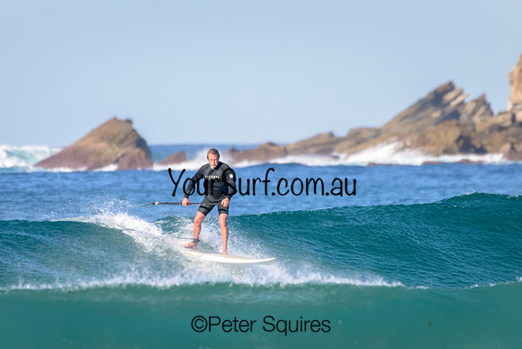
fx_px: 14503
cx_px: 261
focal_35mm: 1000
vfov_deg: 1.4
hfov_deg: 2.1
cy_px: 174
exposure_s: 1/2000
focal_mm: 1000
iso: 1100
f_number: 11
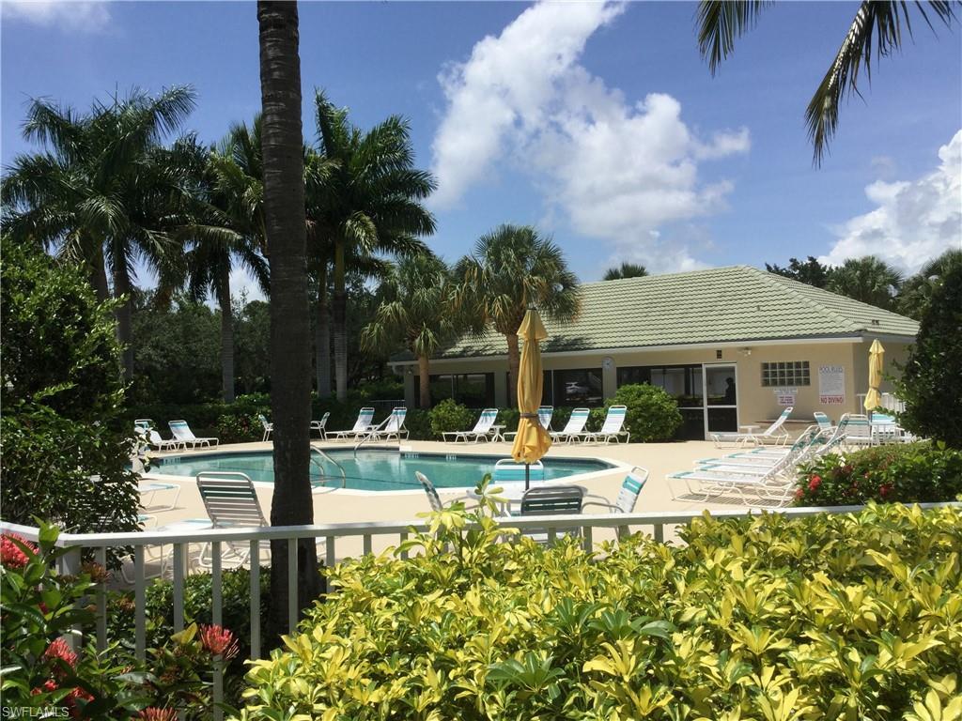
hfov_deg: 58.4
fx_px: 862
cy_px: 360
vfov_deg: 45.4
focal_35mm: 31
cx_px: 481
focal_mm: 3.3
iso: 25
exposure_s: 1/2092
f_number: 2.4
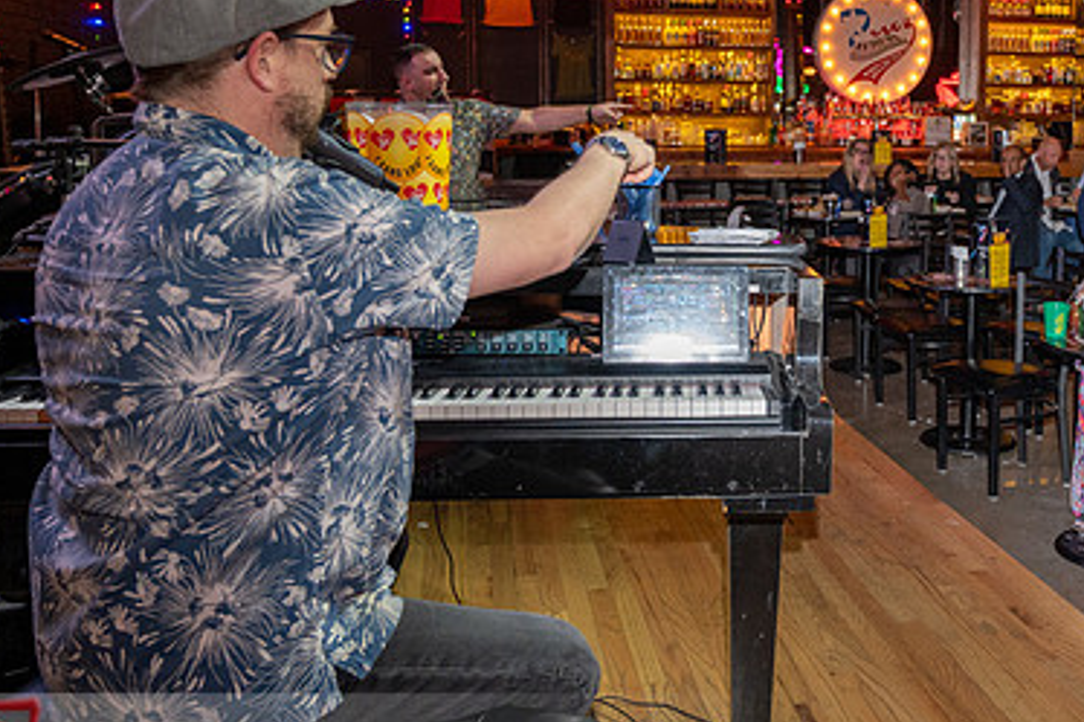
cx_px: 730
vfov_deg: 33.9
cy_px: 247
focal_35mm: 39
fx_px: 1174
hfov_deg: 48.7
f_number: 4
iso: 3200
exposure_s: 1/160
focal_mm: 24
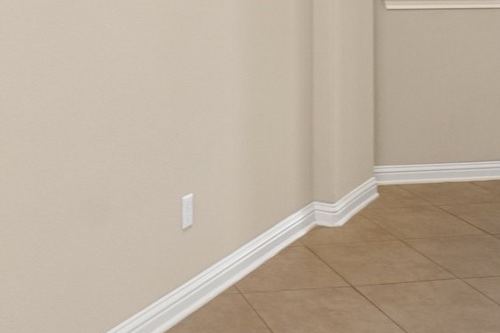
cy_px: -33
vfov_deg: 23.1
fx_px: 763
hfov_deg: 35.1
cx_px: 97
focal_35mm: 55
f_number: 8
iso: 640
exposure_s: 1/5
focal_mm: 10
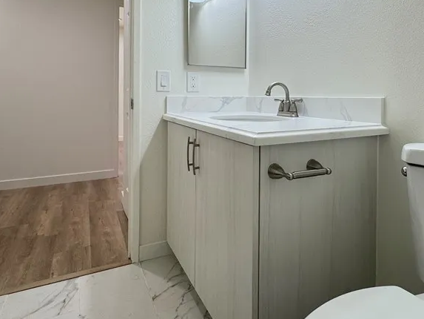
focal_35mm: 25
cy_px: 99
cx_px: 258
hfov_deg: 68.6
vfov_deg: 53.5
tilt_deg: -0.3
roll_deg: -0.6
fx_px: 306
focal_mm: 2.22
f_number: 2.2
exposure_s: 1/120
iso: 64
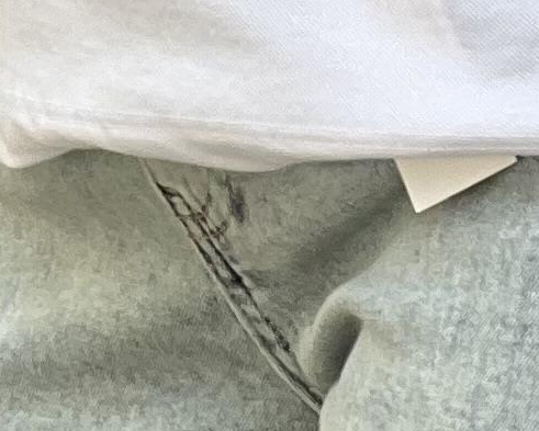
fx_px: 9845
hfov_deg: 3.1
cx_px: 453
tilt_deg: -1.1
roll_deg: +1.0
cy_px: -1002
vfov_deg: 2.5
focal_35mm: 617
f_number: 2.8
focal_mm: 9
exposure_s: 1/121
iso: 32
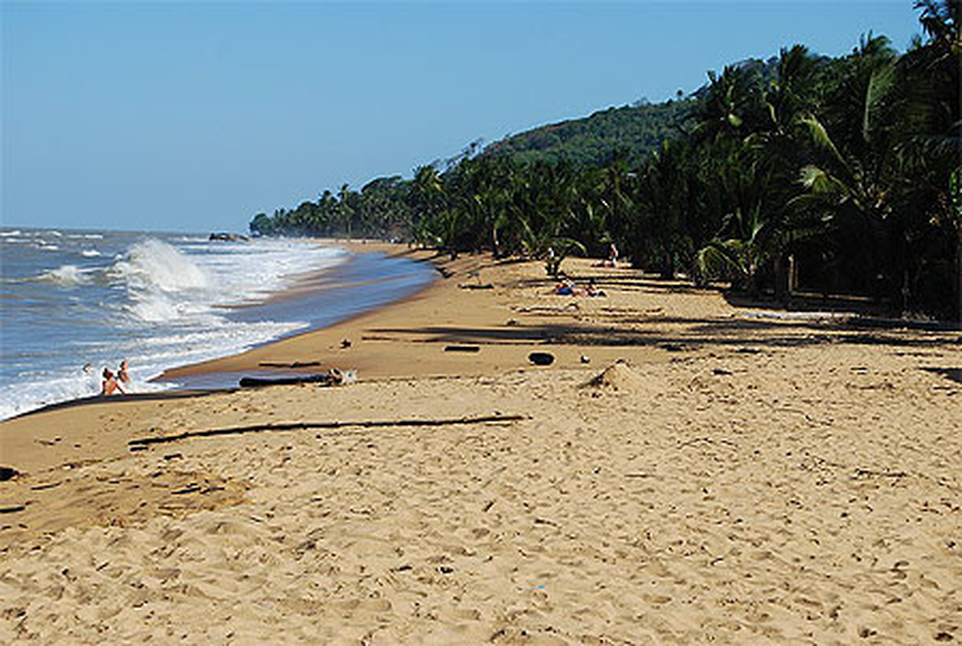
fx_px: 2209
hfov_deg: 24.6
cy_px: 323
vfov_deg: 16.6
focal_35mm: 82
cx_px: 481
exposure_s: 1/250
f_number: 8
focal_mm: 55
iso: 100
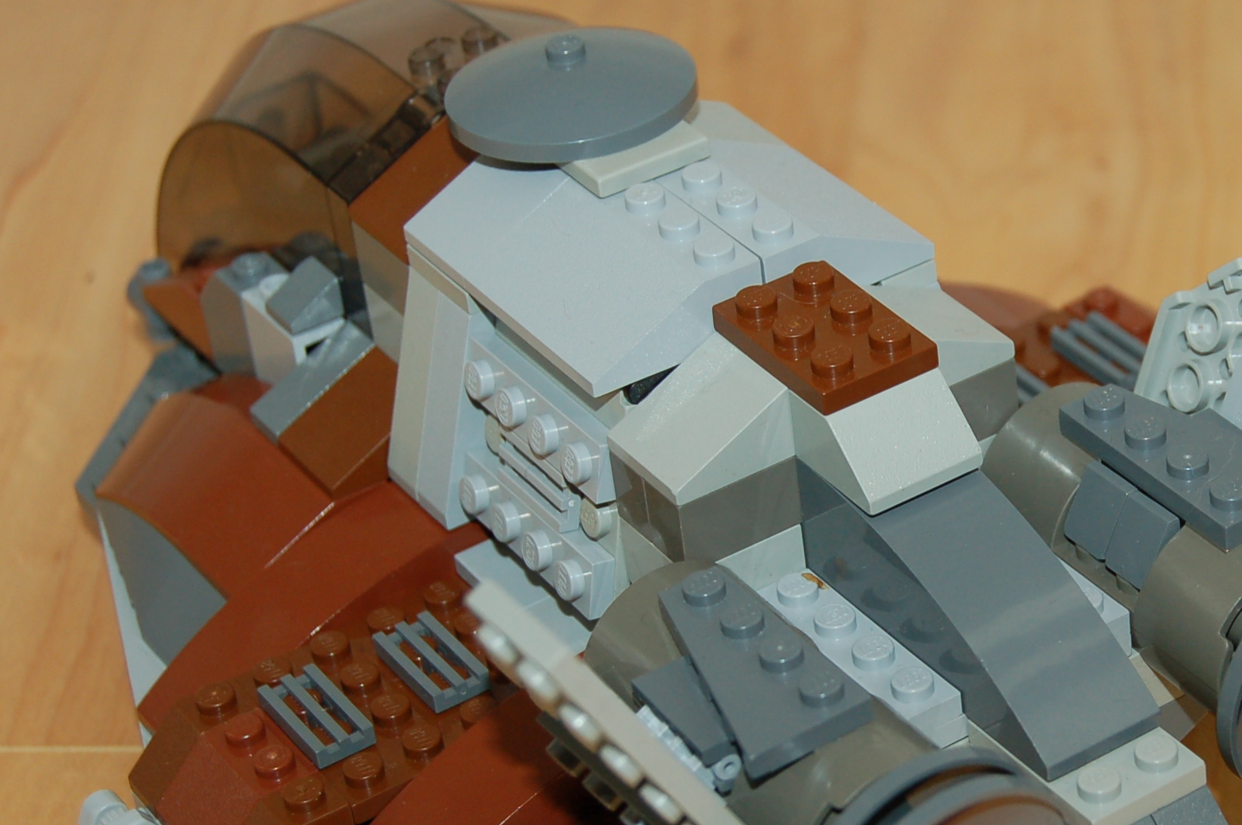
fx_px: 3791
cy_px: 485
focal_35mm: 110
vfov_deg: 12.4
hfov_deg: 18.4
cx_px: 1001
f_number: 4.8
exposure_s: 1/60
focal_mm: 38
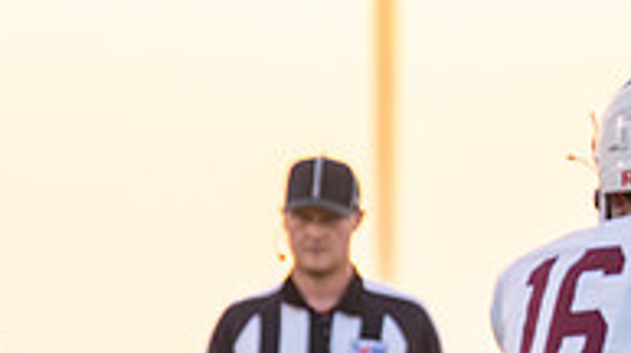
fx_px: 17195
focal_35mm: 1029
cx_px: -99
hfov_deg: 2.1
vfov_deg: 1.2
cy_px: 561
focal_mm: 200
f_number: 2.8
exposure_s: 1/1250
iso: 500
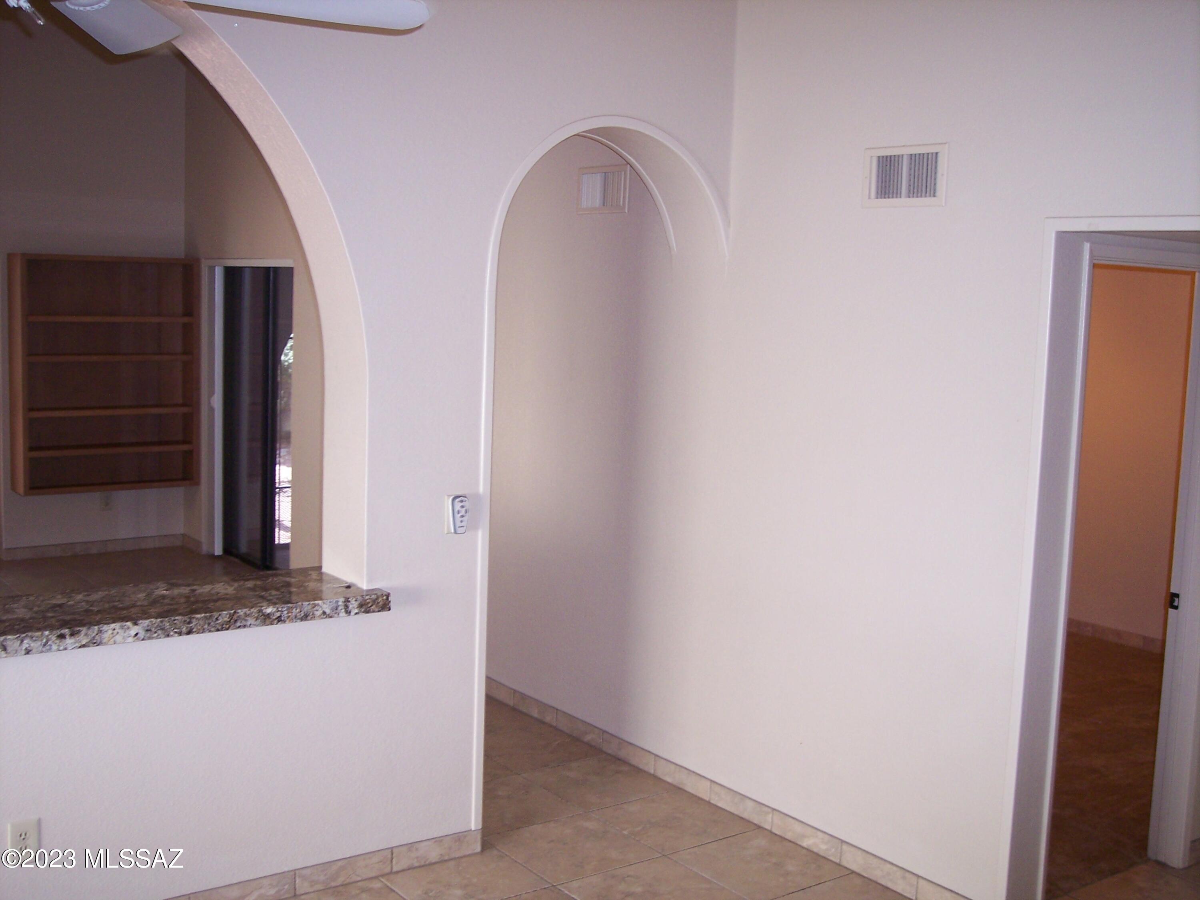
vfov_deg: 36.8
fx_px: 1352
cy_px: 450
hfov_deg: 47.9
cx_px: 600
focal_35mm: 39
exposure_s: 1/60
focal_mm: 8
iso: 140
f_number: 2.8
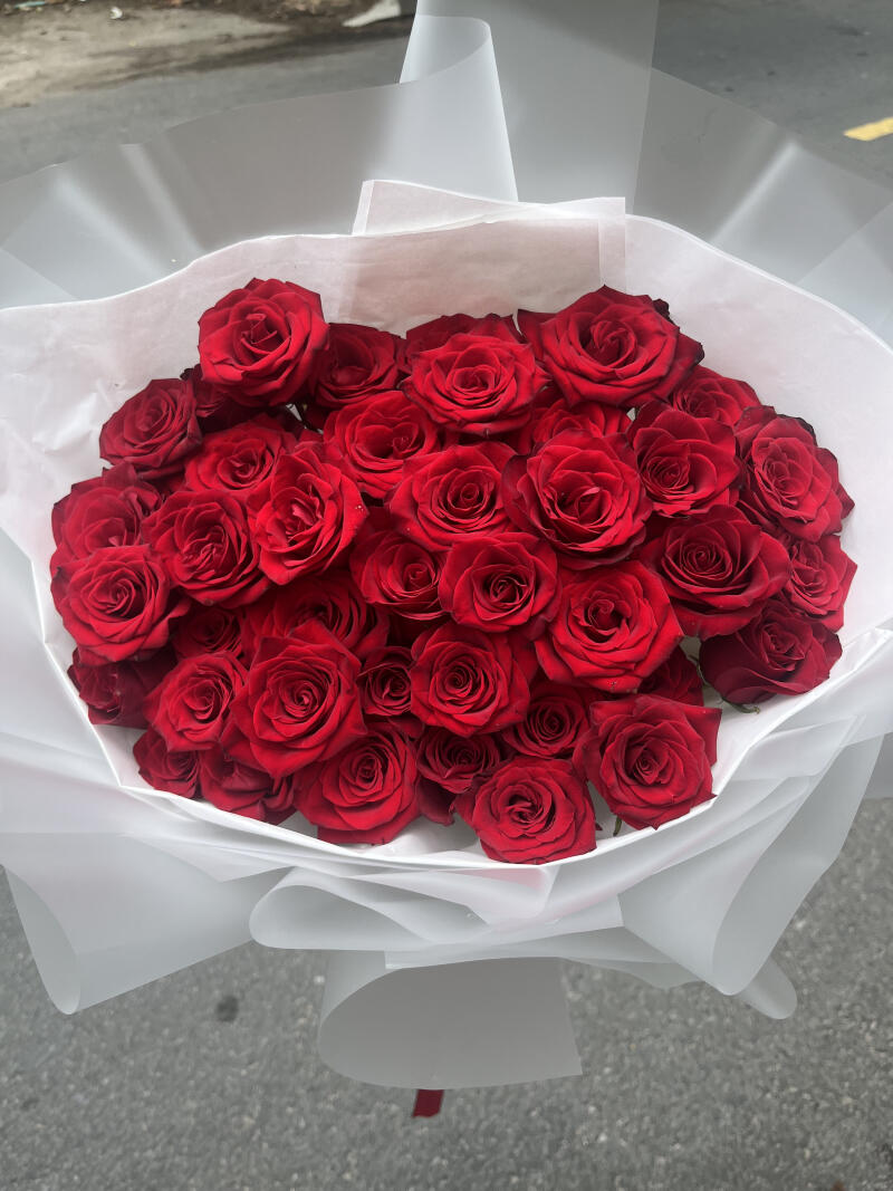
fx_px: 894
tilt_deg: -41.5
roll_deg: +0.7
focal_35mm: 26
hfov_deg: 53.1
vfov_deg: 67.3
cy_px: 596
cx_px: 446
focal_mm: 5.1
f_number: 1.6
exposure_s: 1/1279
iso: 50
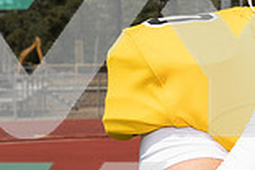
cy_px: 51
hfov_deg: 11.5
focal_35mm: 175
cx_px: 304
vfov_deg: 7.8
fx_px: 1239
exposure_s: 1/250
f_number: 11
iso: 160
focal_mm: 47
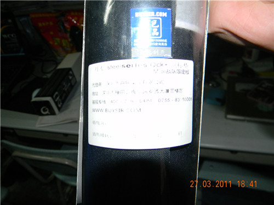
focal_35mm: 28
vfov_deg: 49.7
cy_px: 102
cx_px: 137
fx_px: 222
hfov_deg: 63.4
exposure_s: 1/26
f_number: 3.5
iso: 200
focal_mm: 5
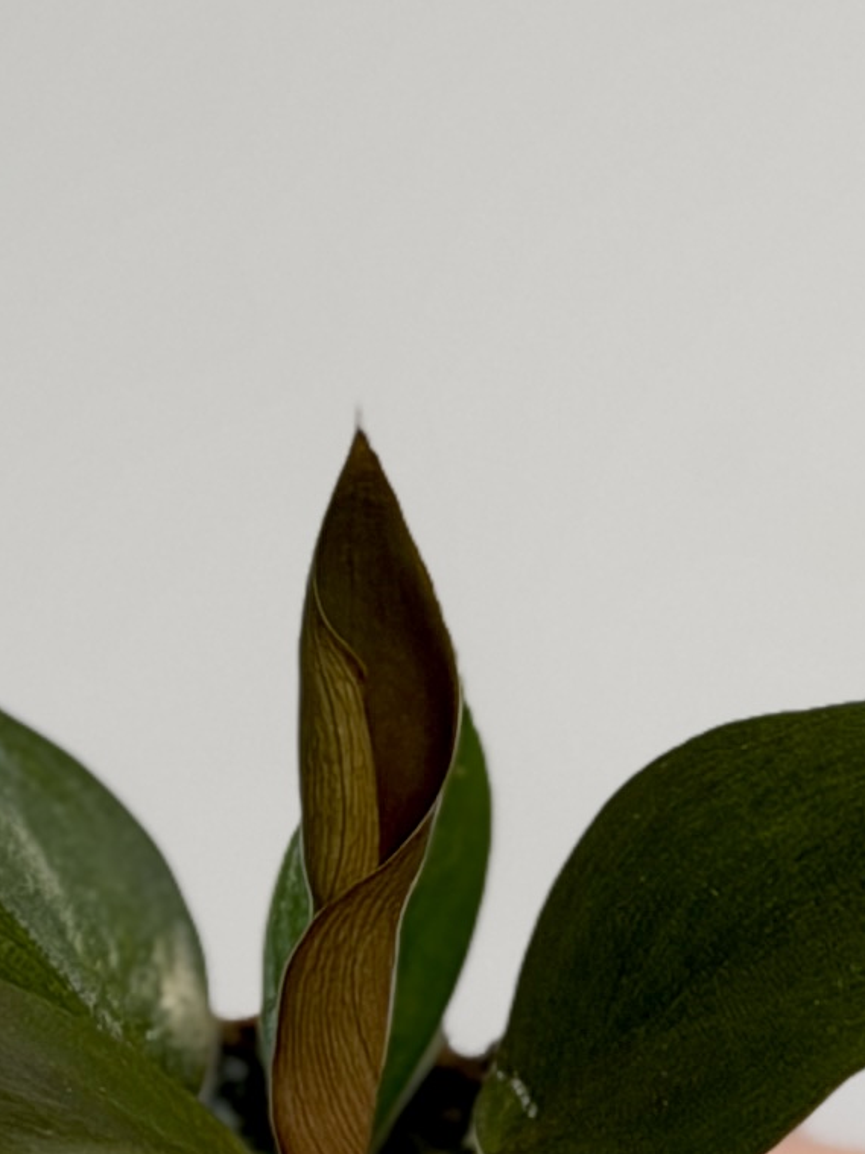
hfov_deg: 5.8
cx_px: 461
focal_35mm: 255
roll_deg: -4.1
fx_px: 8498
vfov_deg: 7.8
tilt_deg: +5.3
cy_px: 336
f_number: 1.78
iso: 50
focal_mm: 6.76
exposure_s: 1/100
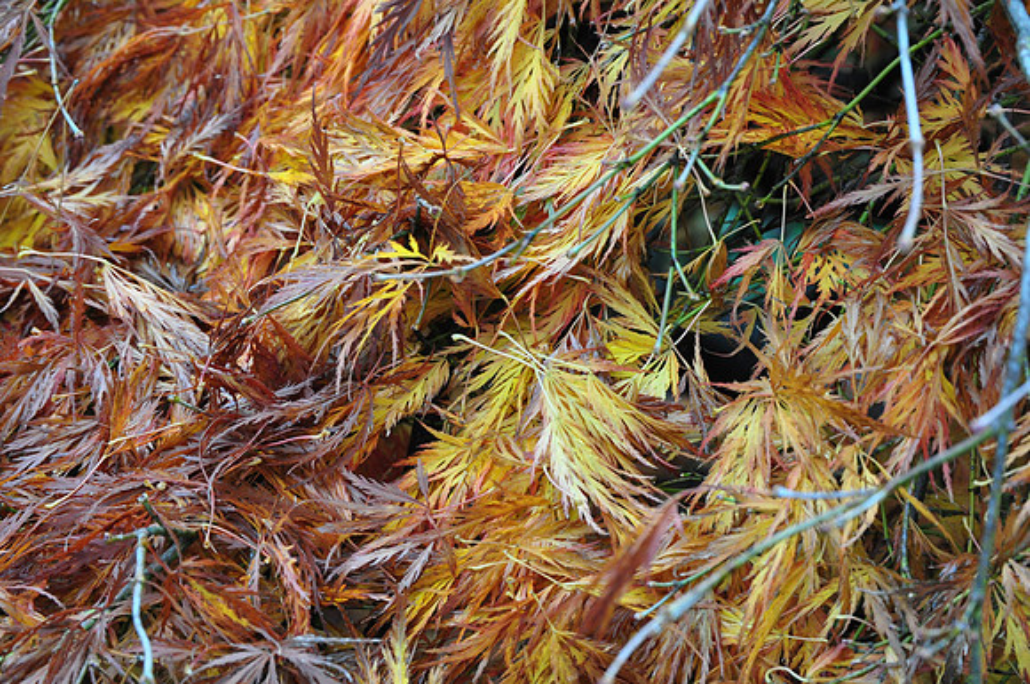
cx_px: 515
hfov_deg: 24.6
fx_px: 2357
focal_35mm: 82
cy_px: 342
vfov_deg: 16.5
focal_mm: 55
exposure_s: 1/40
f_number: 7.1
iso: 800
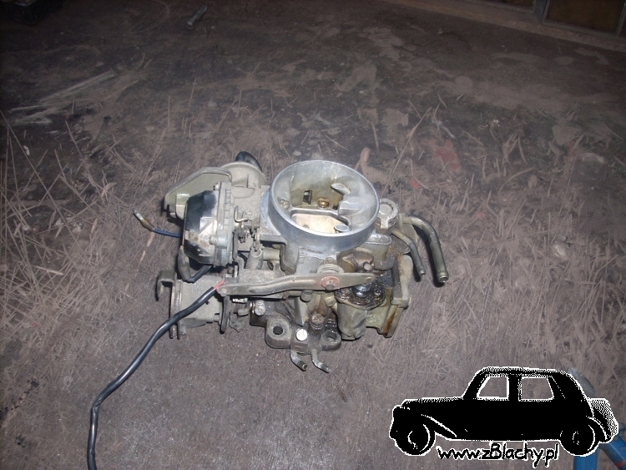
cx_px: 313
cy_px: 235
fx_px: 669
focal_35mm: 37
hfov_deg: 50.1
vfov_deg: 38.7
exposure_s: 1/60
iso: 64
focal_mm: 6.2
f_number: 2.8
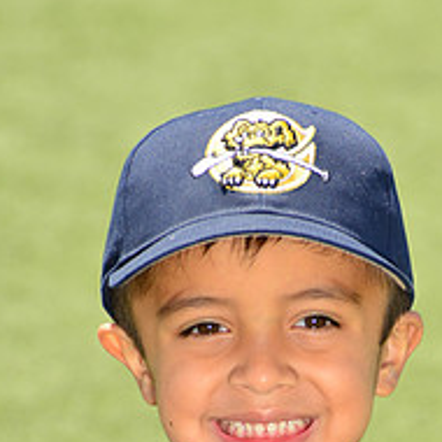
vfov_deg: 3.4
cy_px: 535
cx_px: 327
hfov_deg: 3.4
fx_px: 7512
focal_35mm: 520
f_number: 11
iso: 250
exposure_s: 1/250
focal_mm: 200
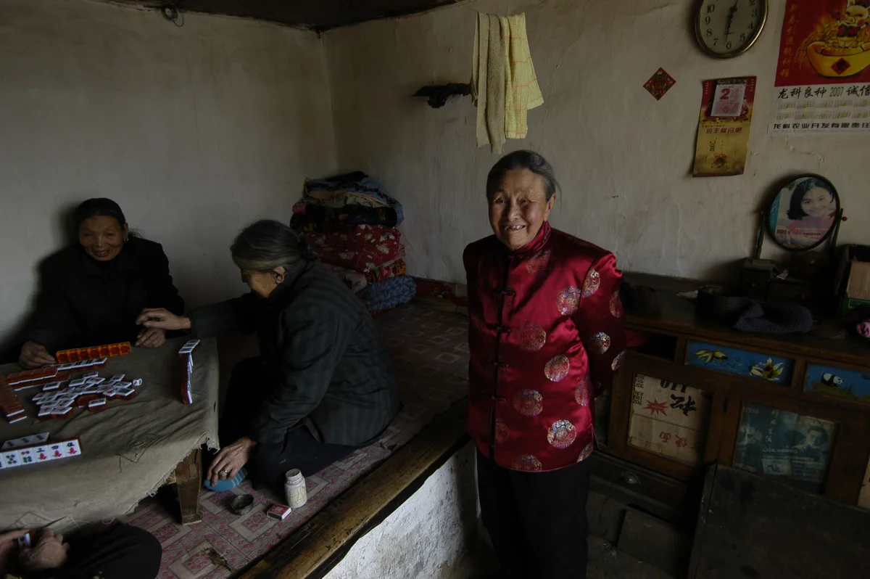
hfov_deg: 85.5
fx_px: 471
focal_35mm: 20
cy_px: 290
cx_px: 435
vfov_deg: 63.1
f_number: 4
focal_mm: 13
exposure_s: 1/60
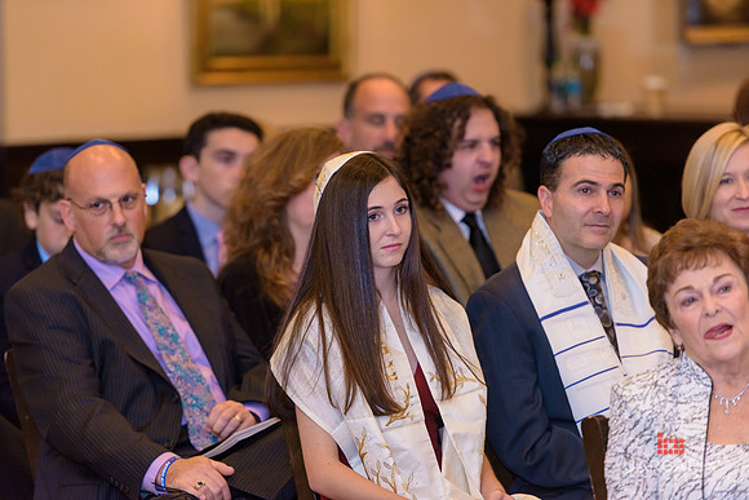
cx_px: 374
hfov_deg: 12.1
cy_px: 250
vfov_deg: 8.1
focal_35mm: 170
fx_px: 3538
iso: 1600
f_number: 3.2
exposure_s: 1/125
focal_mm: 170
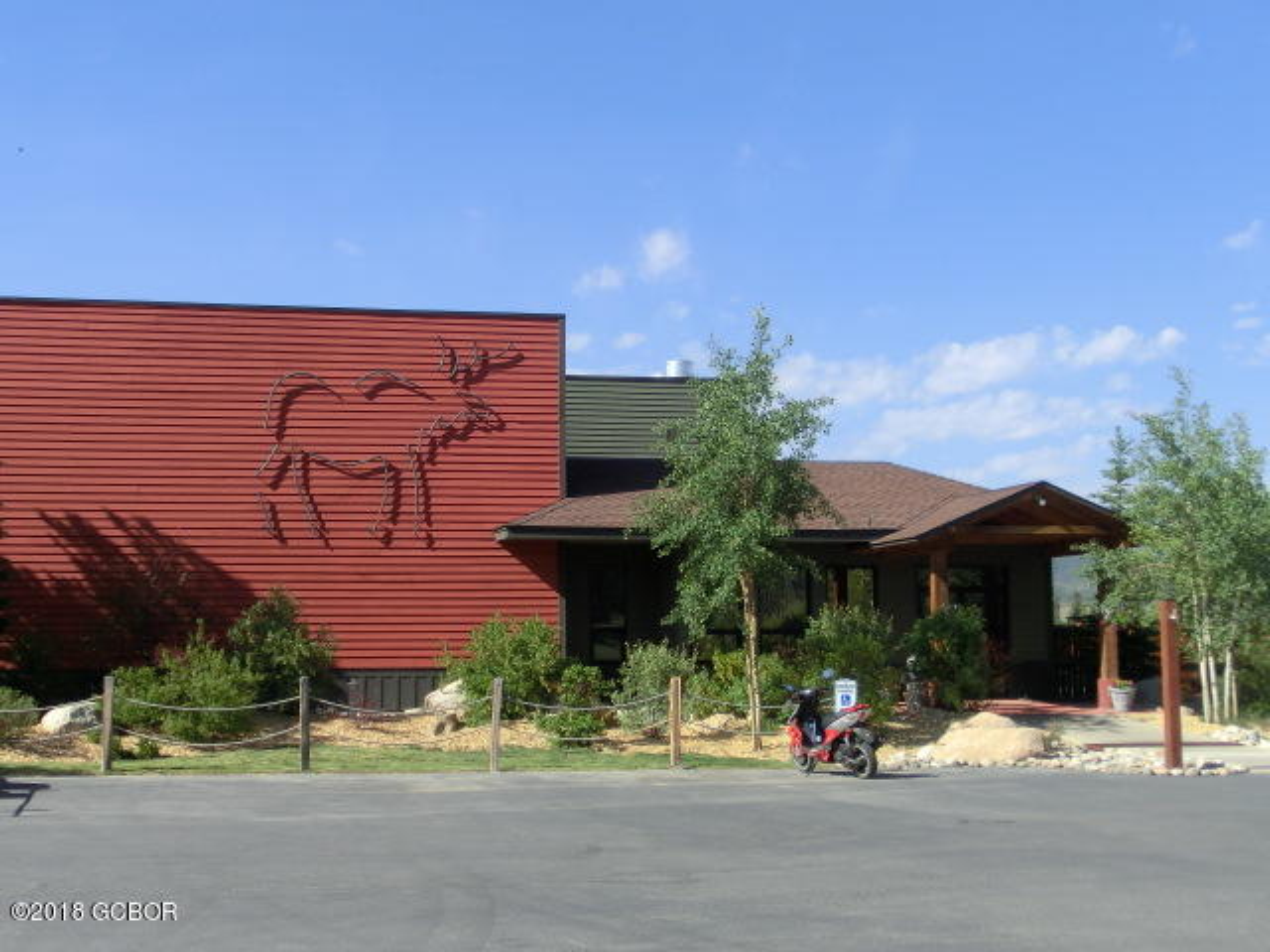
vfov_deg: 28.6
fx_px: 1871
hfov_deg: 37.5
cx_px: 635
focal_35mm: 51
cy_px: 476
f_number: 4.4
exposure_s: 1/1000
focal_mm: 9.09
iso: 125
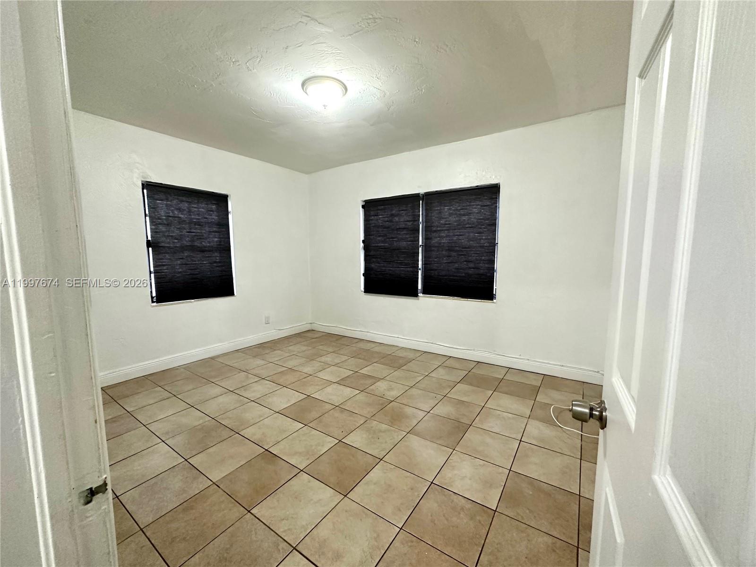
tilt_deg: -7.1
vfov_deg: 85.7
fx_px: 306
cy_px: 284
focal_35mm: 14
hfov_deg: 102.1
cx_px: 378
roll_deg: +0.0
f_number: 2.2
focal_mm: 2.22
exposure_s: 1/60
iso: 320
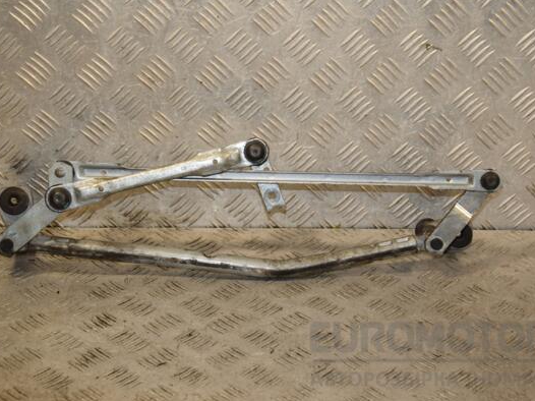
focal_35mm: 79
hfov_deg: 24.7
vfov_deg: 18.6
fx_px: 1220
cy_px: 202
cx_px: 291
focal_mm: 48
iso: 800
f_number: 7.1
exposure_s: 1/200
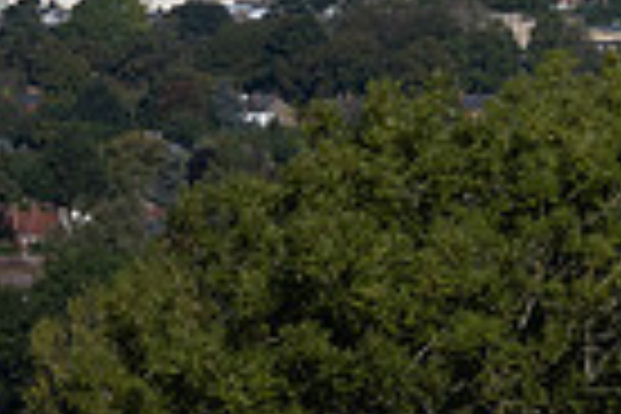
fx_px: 9763
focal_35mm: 566
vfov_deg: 2.4
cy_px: -416
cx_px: 868
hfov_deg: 3.6
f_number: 16
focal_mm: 135
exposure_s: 1/400
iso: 200
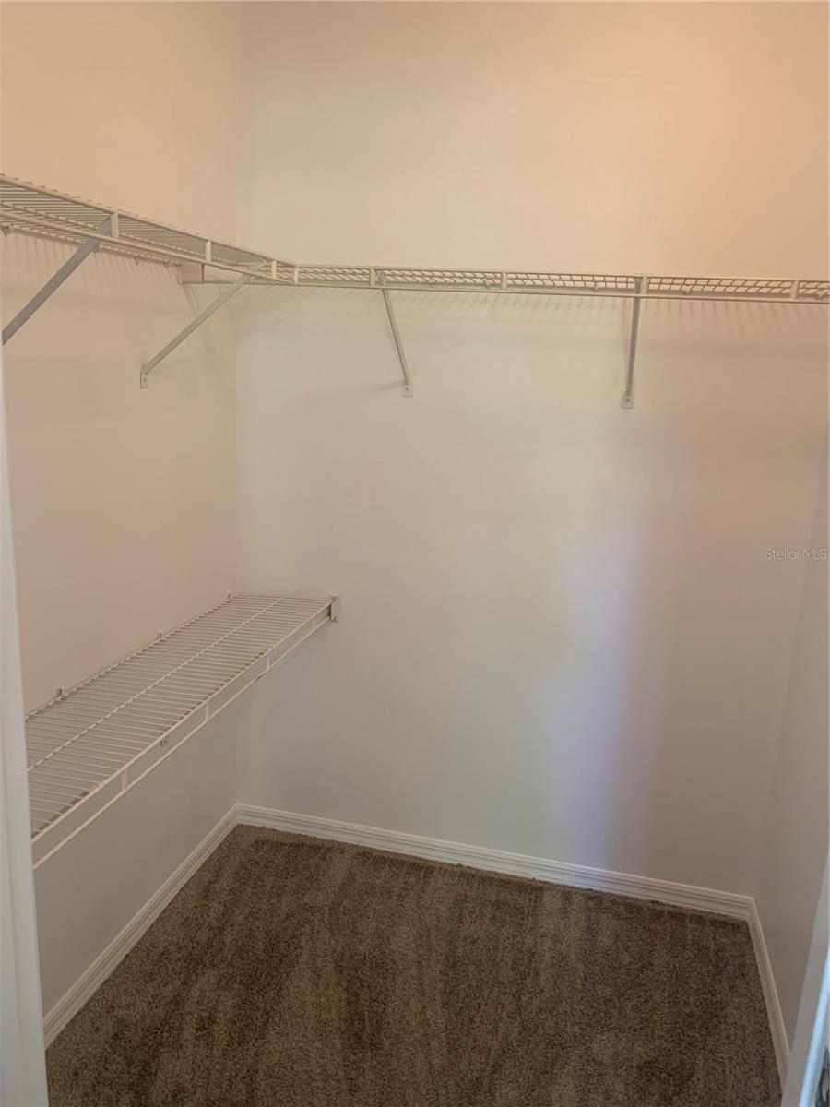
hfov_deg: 53.1
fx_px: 831
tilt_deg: -12.3
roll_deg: -2.6
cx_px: 415
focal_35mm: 26
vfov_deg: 67.3
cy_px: 554
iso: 200
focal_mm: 4.25
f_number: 1.8
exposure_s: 1/60
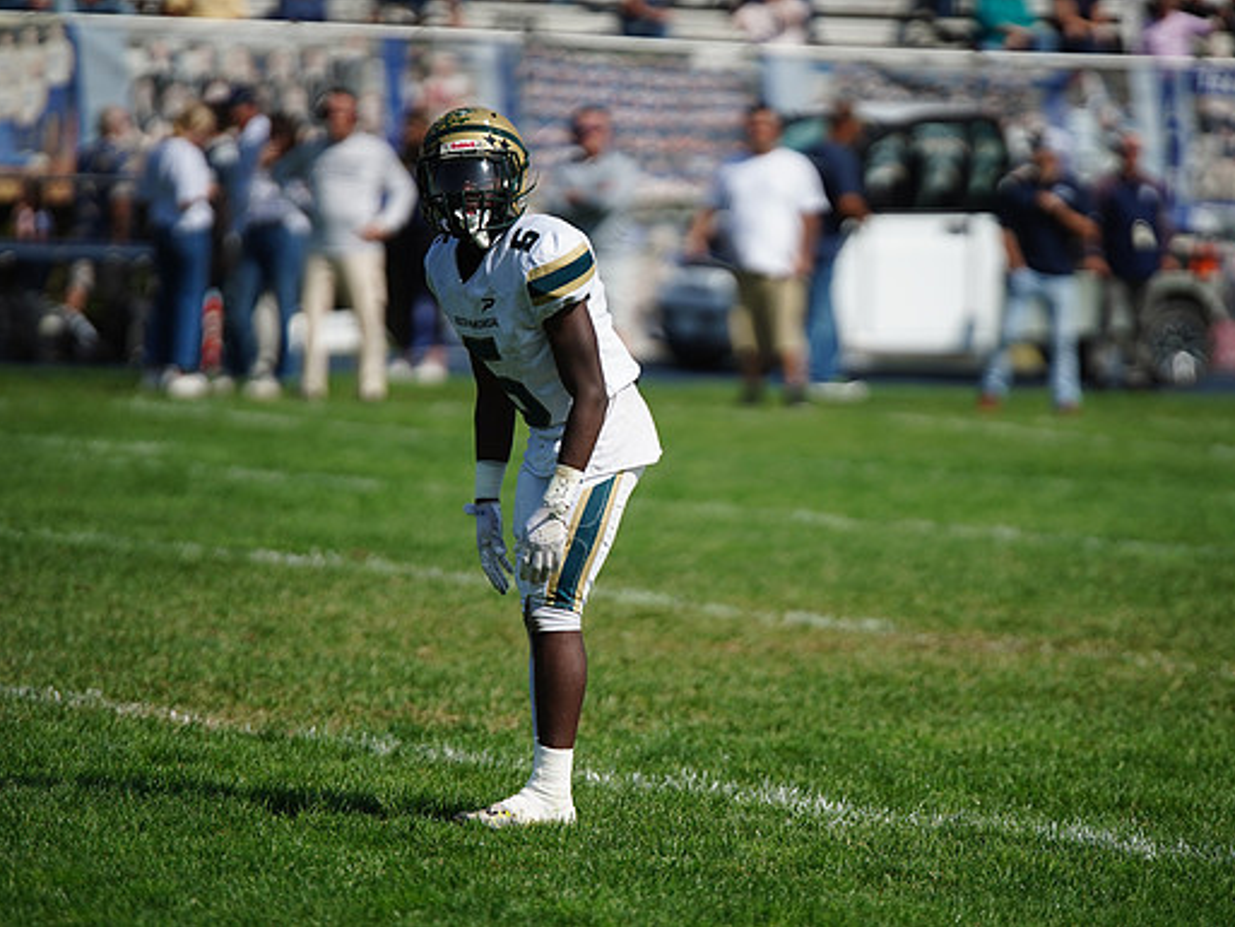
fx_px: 11633
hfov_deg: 6.1
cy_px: 464
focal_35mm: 326
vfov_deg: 4.6
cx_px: 679
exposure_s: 1/6400
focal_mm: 300
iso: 400
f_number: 2.8
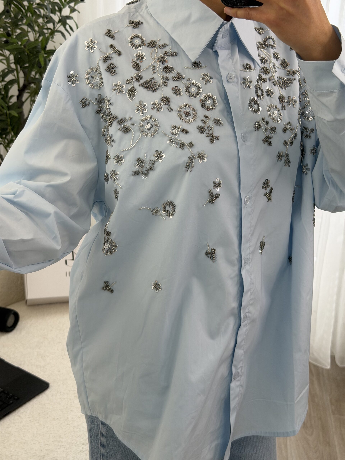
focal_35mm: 48
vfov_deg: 39.7
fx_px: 638
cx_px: 172
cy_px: 230
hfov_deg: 30.3
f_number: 1.78
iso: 64
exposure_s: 1/173
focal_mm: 6.76
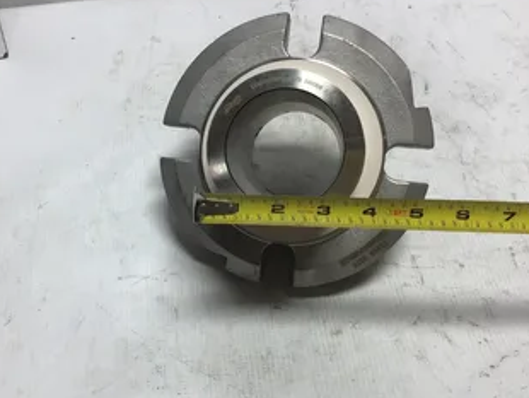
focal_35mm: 40
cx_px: 227
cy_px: 231
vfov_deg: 35.9
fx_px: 612
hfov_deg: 46.6
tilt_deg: -53.9
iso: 25
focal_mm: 3.3
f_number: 2.4
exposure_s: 1/195
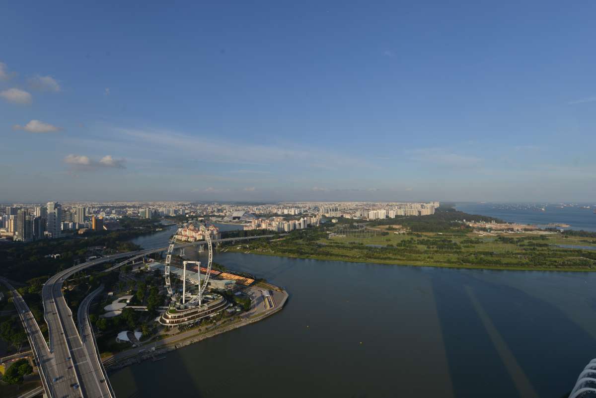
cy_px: 199
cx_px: 298
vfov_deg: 67.4
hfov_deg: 90.0
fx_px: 298
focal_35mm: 18
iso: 100
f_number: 8
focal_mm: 18
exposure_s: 1/250
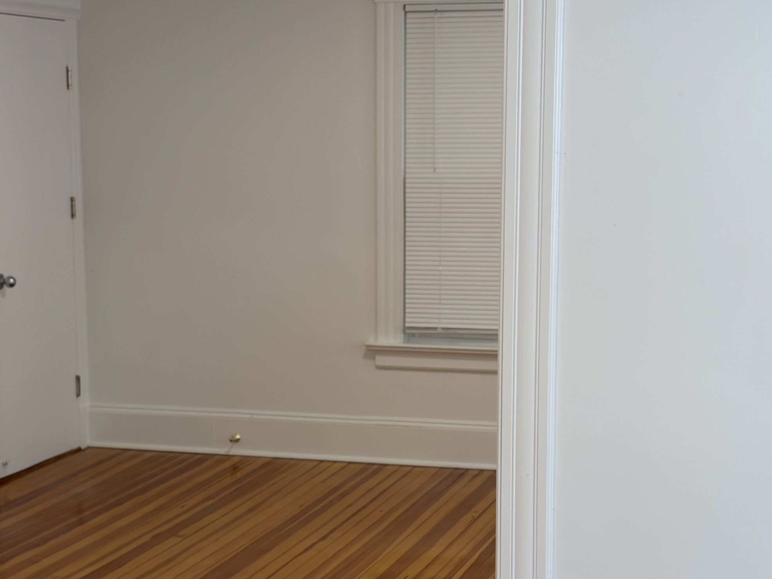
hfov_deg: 24.1
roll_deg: +1.2
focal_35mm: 81
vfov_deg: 18.1
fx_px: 1806
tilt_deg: -8.3
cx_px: 366
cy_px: 426
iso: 40
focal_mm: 5.96
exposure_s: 1/60
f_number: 1.6
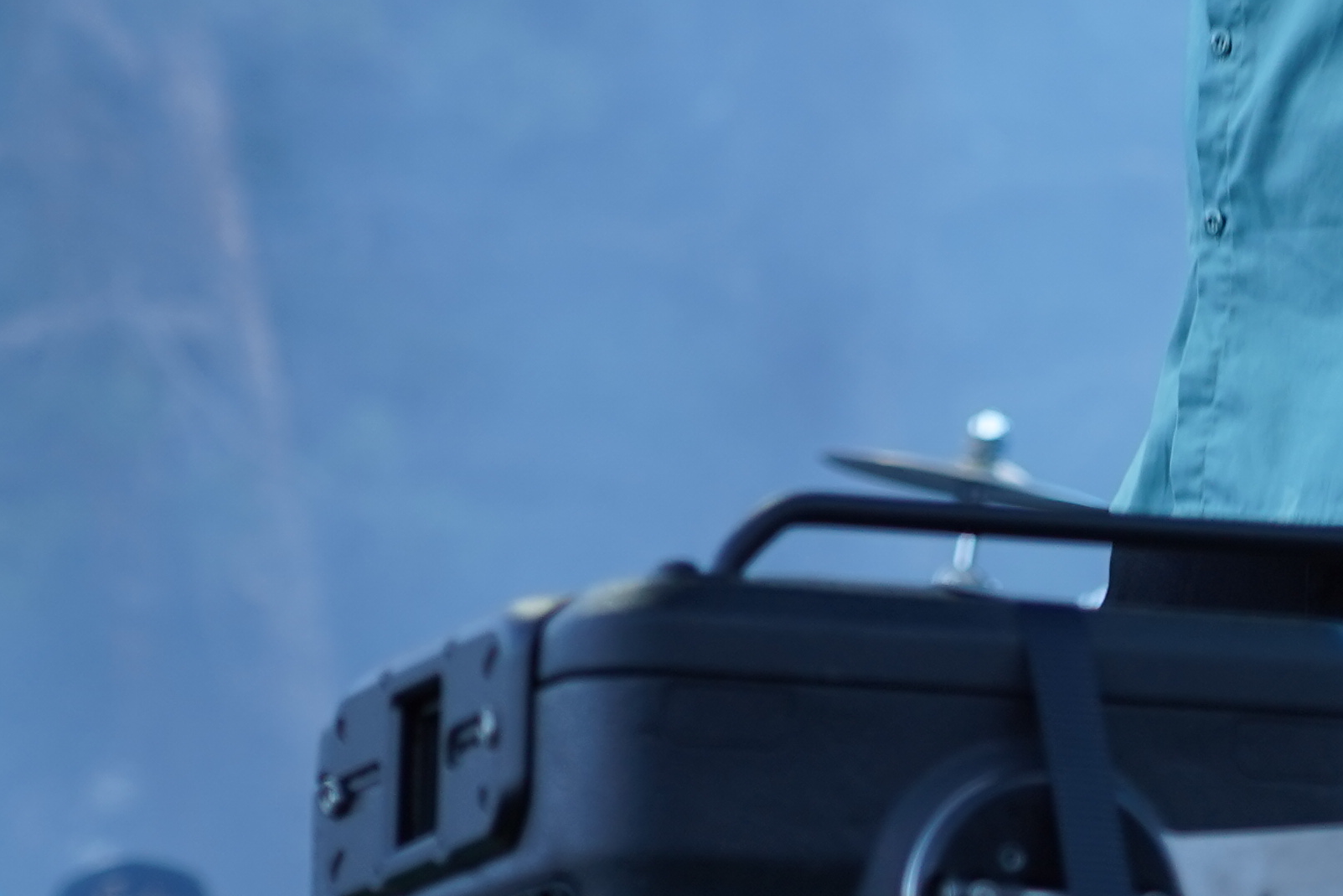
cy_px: 51
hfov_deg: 5.2
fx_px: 14661
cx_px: 886
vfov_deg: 3.5
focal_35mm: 393
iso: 200
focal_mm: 105
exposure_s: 1/125
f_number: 4
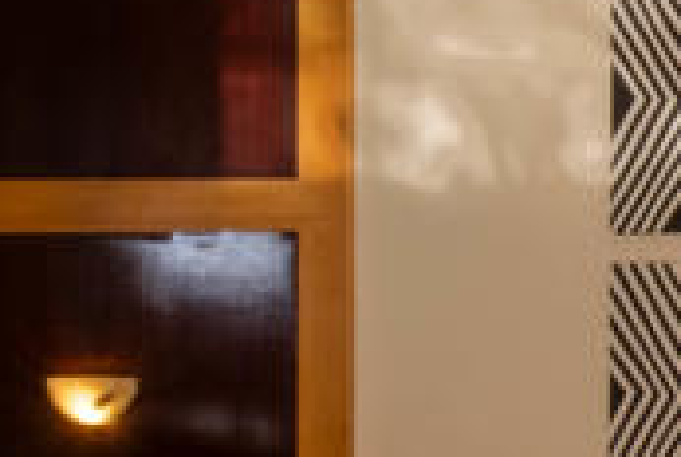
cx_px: 1622
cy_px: 644
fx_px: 2937
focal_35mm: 155
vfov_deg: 8.7
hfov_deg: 11.1
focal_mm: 21
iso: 100
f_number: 18
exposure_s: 1/6
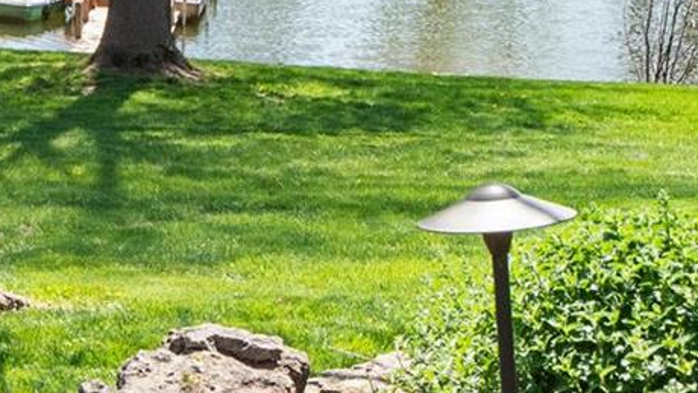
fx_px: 2425
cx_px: -323
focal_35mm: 131
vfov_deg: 9.2
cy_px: -11
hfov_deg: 15.2
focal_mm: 18
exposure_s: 1/400
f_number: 10
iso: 400
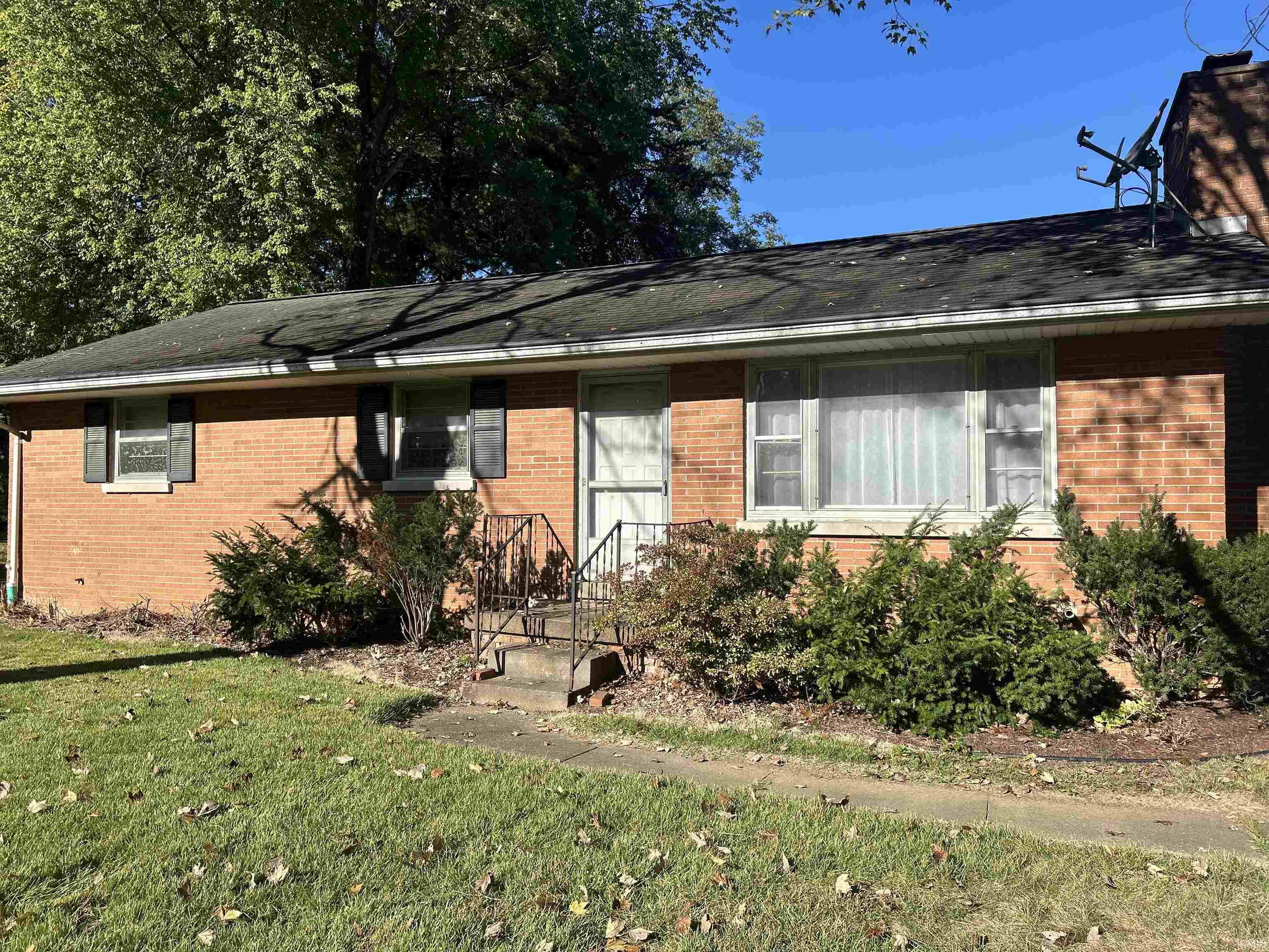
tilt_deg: +2.2
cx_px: 634
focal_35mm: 26
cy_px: 476
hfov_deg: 67.3
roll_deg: -0.3
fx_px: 953
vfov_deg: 53.1
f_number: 1.5
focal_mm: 5.7
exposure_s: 1/3077
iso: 50
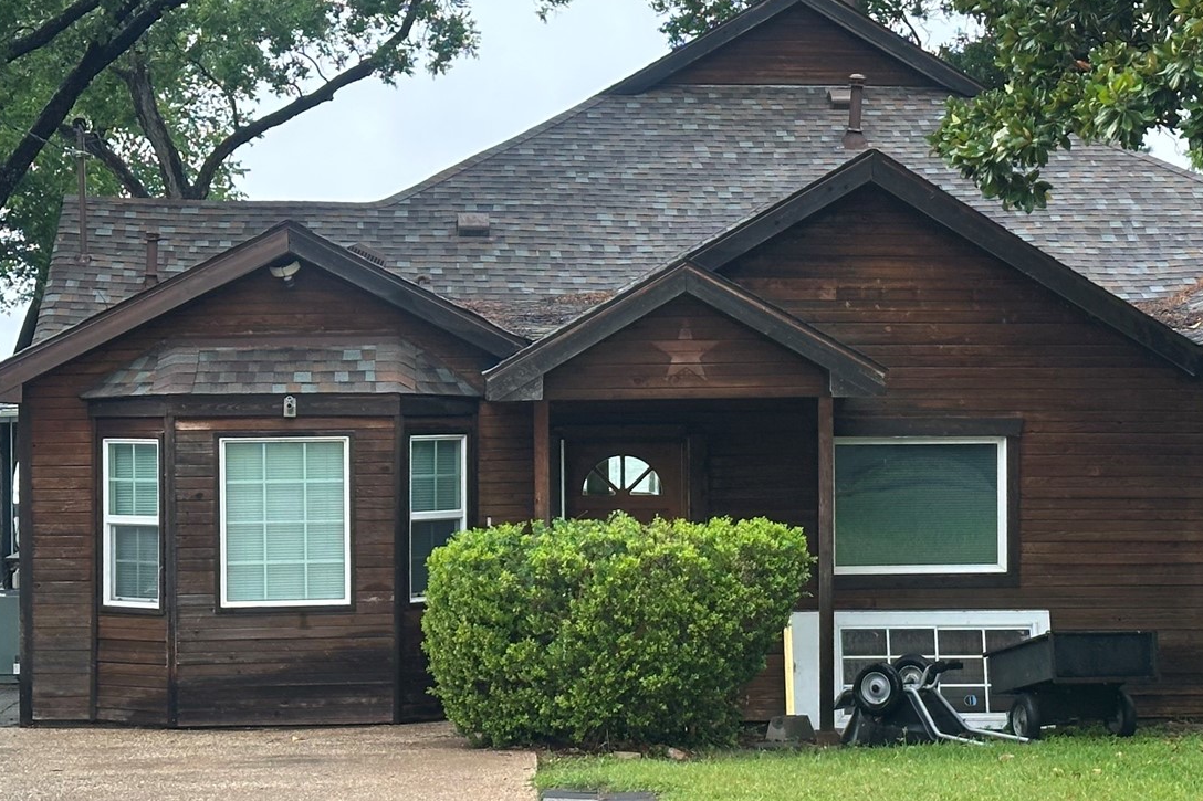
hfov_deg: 21.6
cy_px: 439
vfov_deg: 14.5
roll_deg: +0.1
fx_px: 3140
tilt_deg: -0.4
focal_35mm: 94
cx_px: 837
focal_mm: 6.86
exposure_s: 1/70
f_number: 1.78
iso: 80
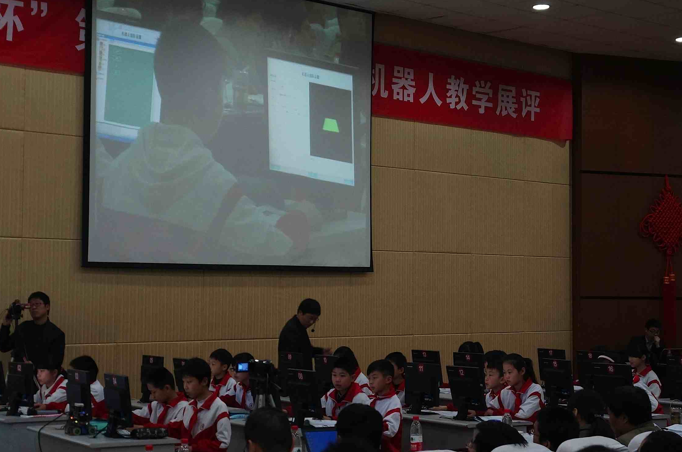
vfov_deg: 19.5
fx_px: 1320
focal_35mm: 70
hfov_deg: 28.9
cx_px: 284
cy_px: 222
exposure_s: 1/60
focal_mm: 29
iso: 1000
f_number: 4
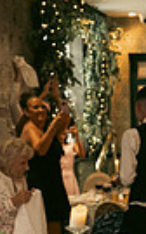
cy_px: 285
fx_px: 671
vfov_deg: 18.7
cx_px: 243
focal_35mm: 105
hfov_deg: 11.7
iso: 2500
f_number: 3.5
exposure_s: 1/160
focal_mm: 24
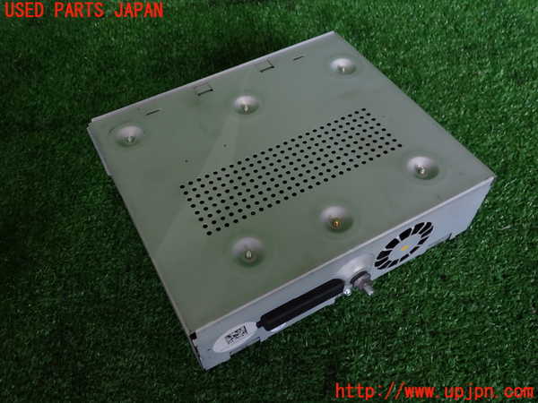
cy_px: 202
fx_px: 466
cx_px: 269
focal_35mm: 30
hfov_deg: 60.0
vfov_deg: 46.8
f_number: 2.3
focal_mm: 5.4
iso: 100
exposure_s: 1/80
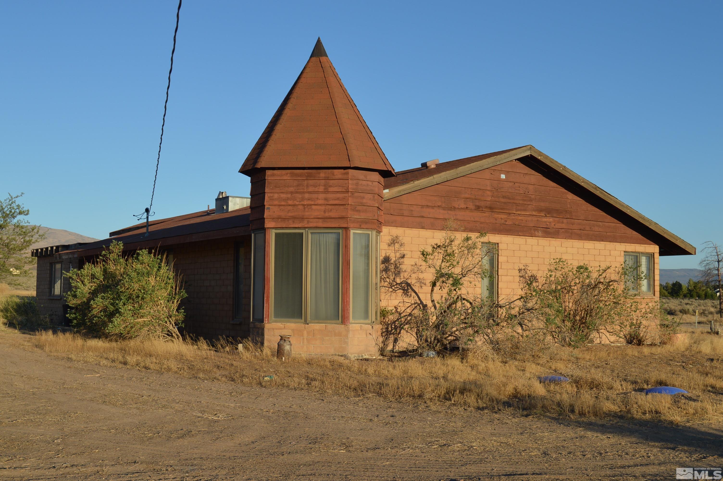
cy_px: 240
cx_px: 362
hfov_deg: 46.4
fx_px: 843
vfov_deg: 31.8
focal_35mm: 42
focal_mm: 28
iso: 100
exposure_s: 1/200
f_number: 7.1
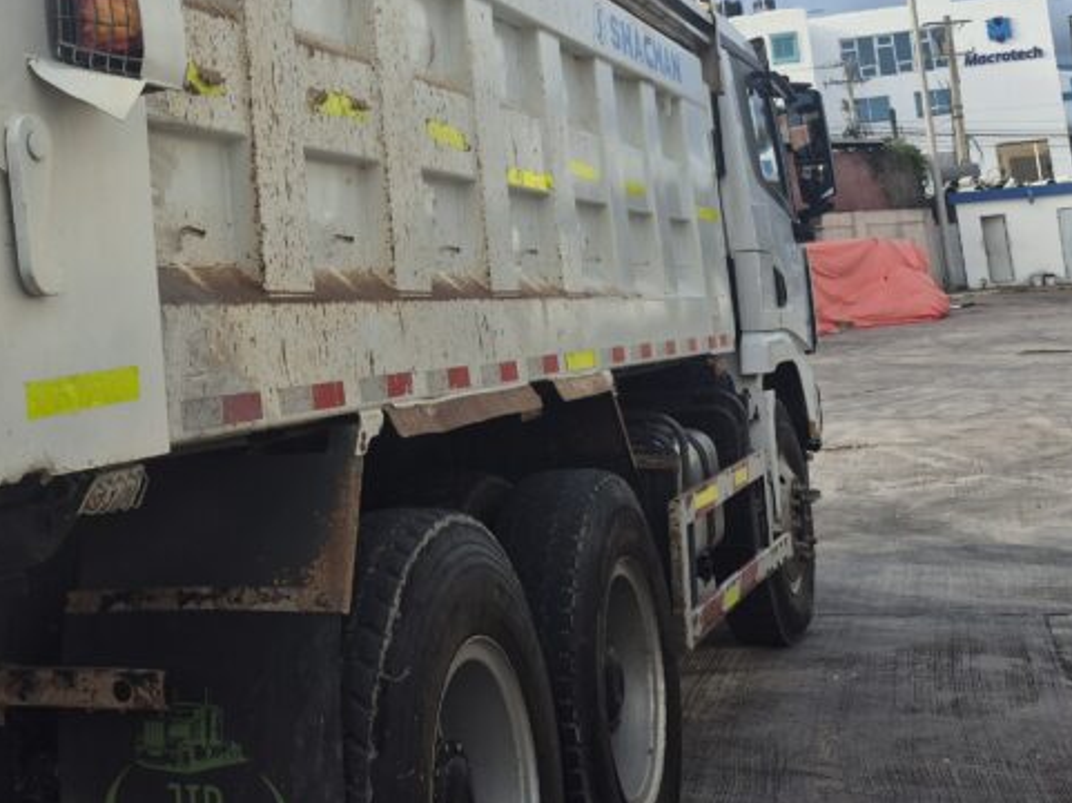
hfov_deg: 36.7
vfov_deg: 28.7
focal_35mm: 49
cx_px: 129
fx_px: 1516
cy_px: 116
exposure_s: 1/872
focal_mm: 5.4
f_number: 1.8
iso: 25
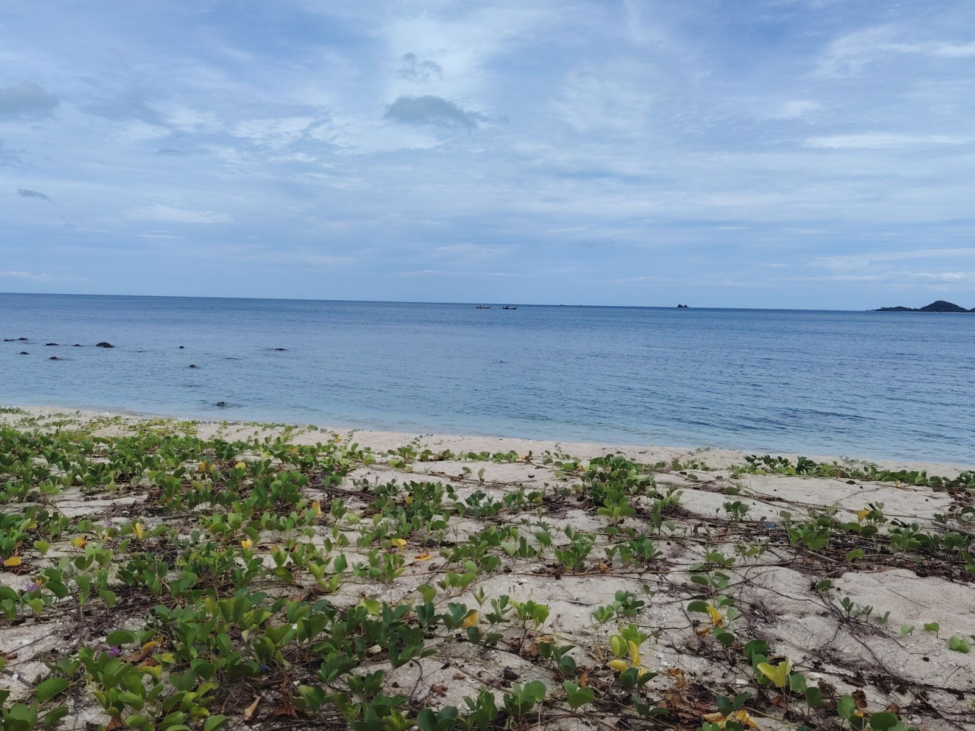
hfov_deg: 61.7
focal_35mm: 29
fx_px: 817
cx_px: 488
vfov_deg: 48.2
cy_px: 366
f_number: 1.75
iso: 100
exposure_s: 1/1173
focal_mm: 5.25
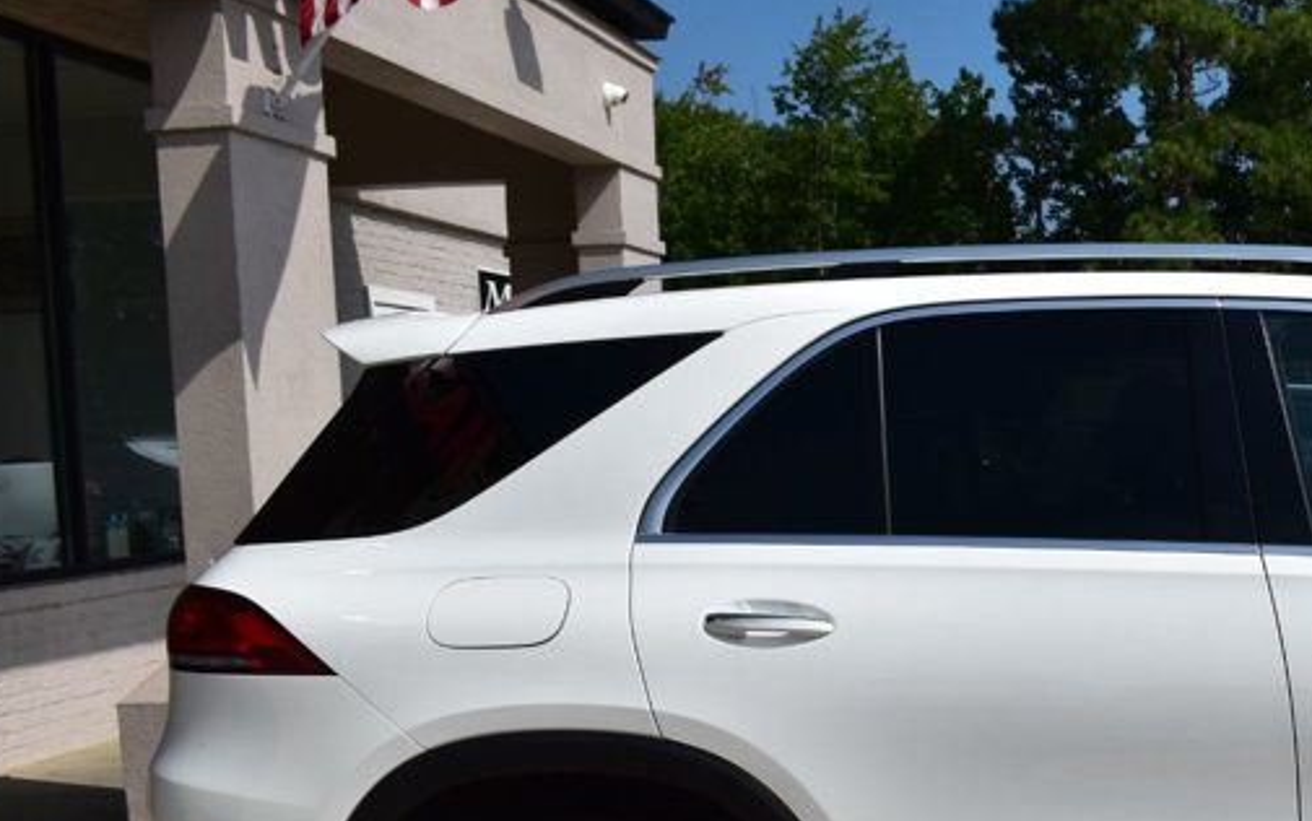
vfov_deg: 20.7
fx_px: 2218
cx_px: 1312
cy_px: 652
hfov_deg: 30.6
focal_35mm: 62
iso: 200
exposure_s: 1/800
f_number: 13
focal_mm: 20
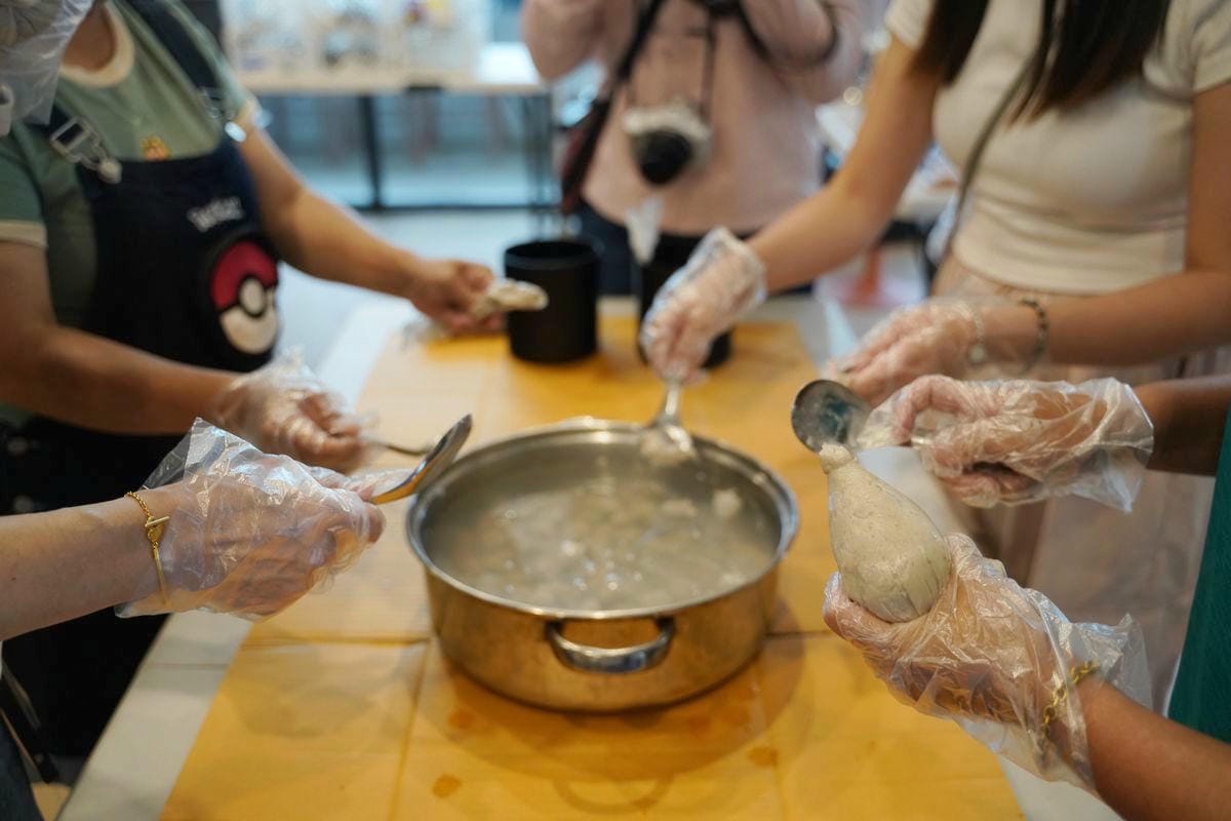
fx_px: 1094
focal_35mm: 32
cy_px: 410
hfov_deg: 58.7
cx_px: 616
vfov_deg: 41.1
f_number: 2.8
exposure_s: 1/160
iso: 2000
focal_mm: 32
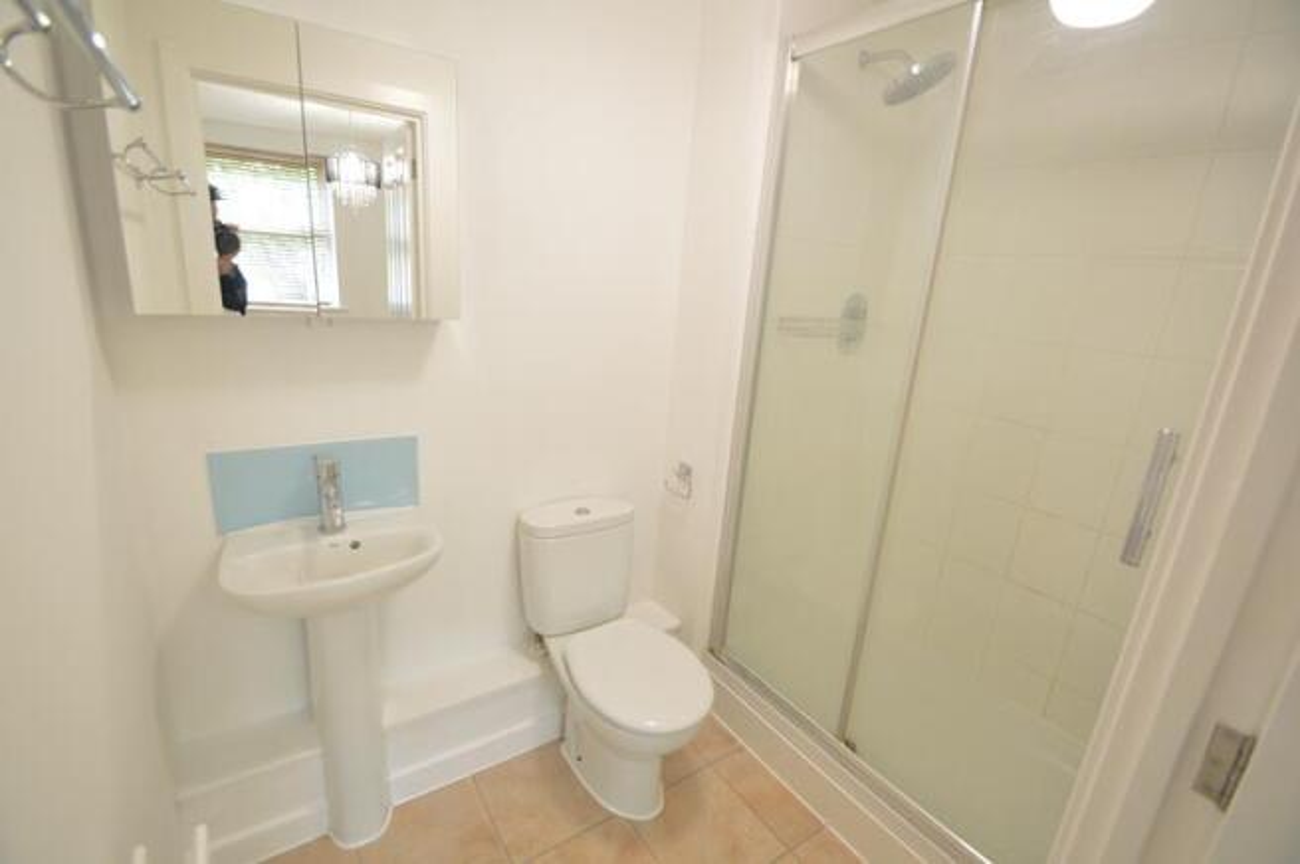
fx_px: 541
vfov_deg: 77.2
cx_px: 650
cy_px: 432
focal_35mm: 15
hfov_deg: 100.4
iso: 800
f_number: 3.5
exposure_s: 1/15
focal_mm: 10
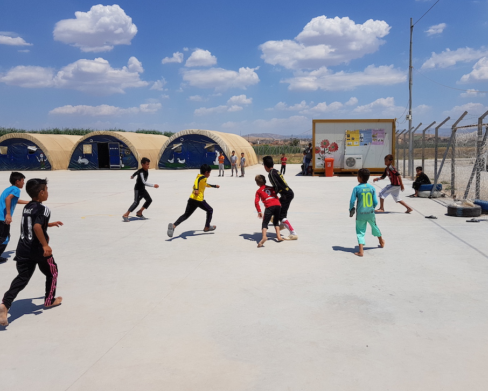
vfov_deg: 51.5
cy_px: 190
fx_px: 404
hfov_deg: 62.2
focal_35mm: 28
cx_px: 256
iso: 40
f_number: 1.7
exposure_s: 1/4912
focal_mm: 4.2
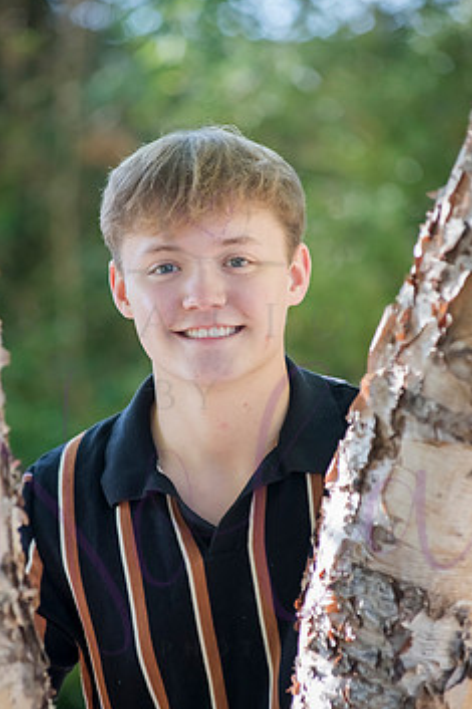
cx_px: 213
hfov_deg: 5.8
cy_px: 392
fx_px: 4646
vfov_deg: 8.7
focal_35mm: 236
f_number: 4
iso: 800
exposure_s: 1/320
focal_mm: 185
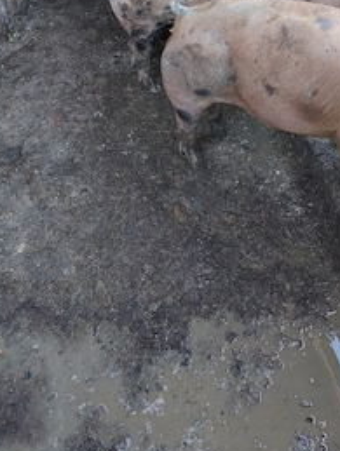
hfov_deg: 38.4
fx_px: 483
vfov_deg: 48.6
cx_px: 221
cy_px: 127
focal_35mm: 37
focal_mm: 5.25
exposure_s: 1/33.3
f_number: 1.75
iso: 297
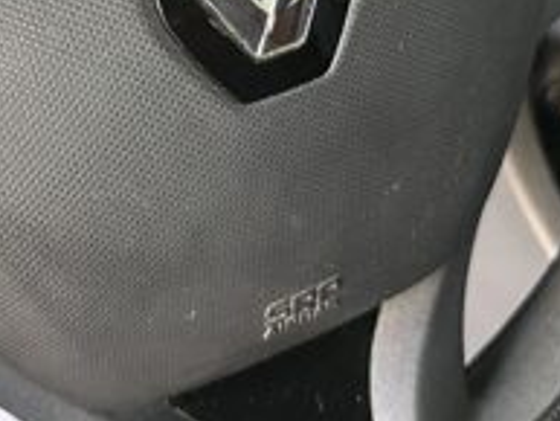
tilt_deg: -36.2
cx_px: 81
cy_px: -100
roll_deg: +0.7
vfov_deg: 14.4
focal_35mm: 99
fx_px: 1603
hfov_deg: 19.5
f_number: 1.78
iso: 400
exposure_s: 1/60
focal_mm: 6.86
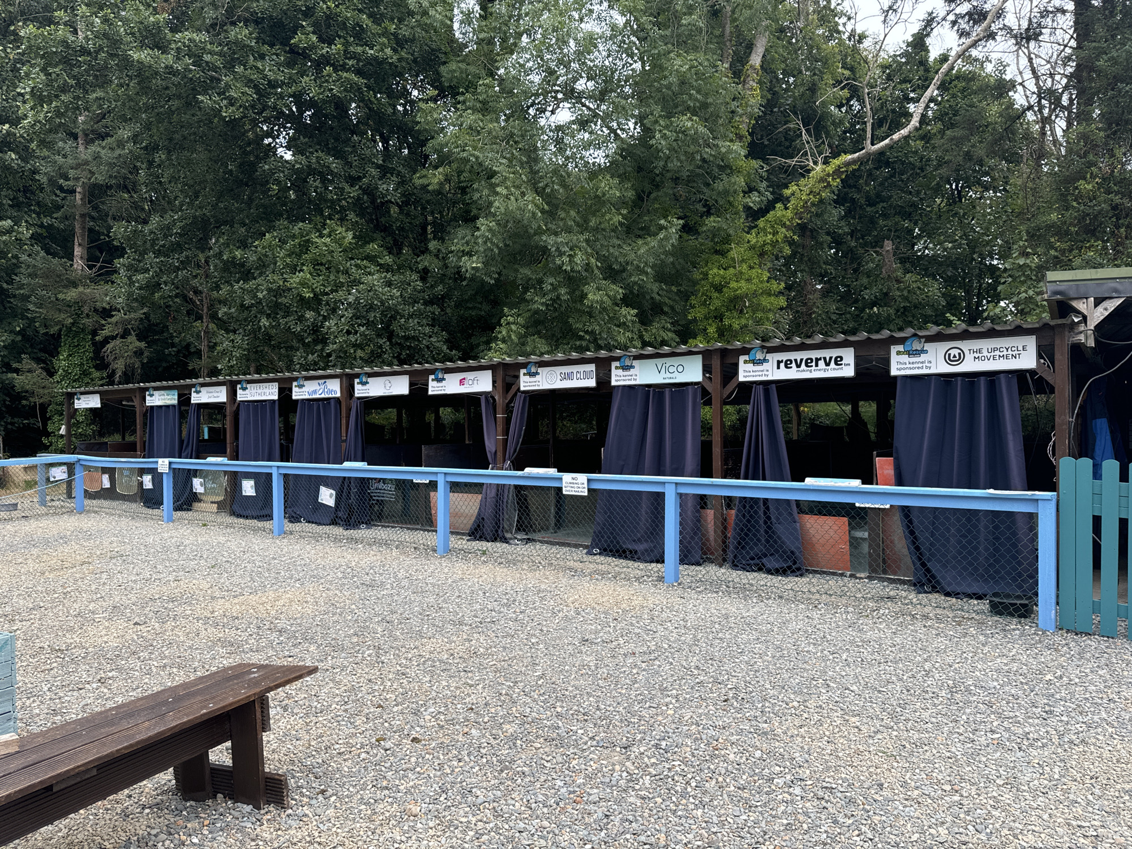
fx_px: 785
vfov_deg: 56.8
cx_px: 566
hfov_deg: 71.6
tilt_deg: -0.2
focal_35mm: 24
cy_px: 424
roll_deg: +1.3
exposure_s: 1/481
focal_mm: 6.76
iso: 80
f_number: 1.78
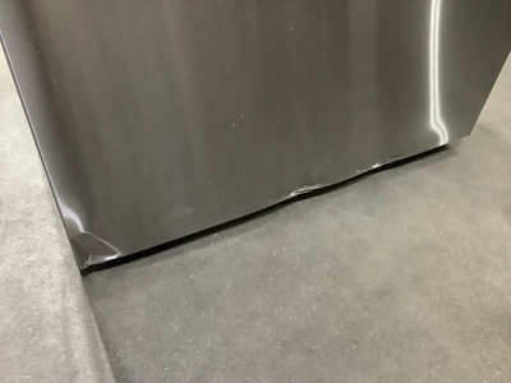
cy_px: 192
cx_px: 256
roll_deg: -5.3
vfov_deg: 45.4
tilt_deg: -44.4
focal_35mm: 31
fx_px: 458
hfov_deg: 58.4
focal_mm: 3.3
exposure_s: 1/24
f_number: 2.4
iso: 640
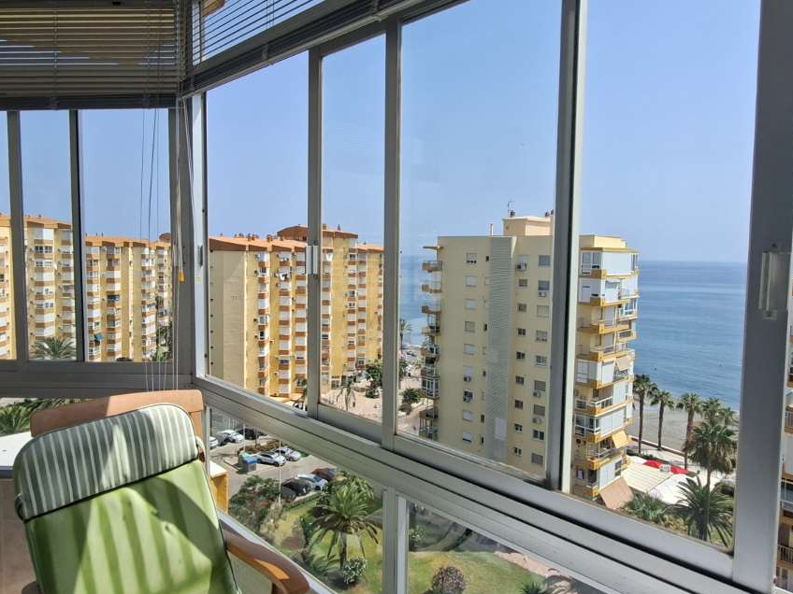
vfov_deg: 58.9
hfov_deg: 73.9
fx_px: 527
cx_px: 386
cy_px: 286
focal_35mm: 23
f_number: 2.2
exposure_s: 1/1172
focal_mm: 1.74
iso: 40
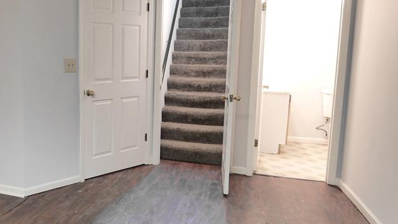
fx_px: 338
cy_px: 107
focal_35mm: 32
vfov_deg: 36.7
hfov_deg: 57.0
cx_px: 86
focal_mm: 9
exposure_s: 1/4
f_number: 4.1
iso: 800
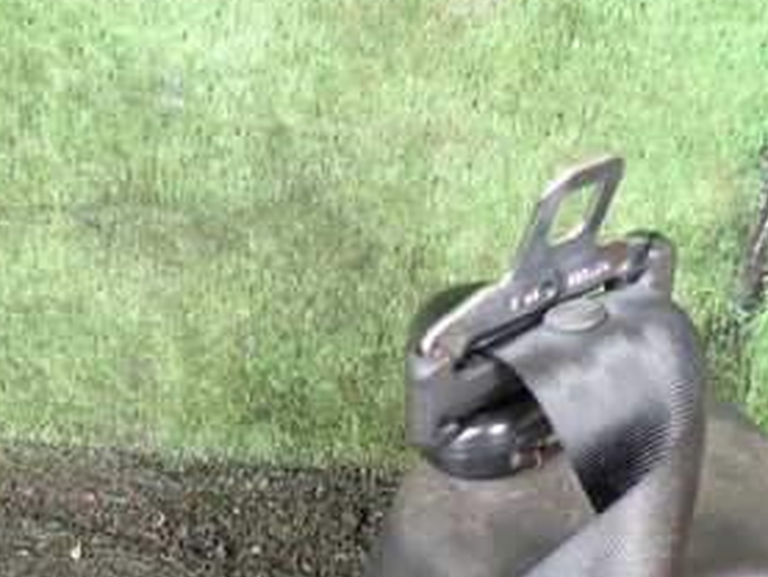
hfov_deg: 29.7
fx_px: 1443
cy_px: 538
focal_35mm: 65
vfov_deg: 22.0
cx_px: 305
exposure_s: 1/60
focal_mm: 5.4
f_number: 2.3
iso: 200
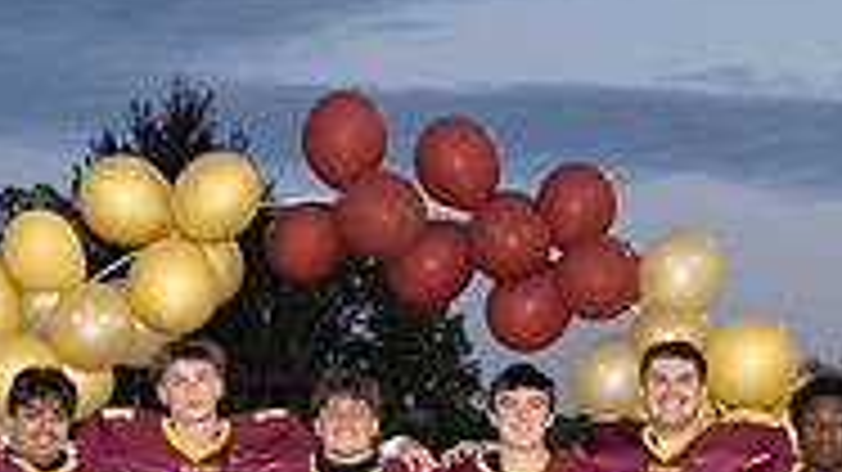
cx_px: 439
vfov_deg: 7.8
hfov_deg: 14.1
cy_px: 707
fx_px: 3392
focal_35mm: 152
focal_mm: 41
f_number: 4.5
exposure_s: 1/200
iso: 1000
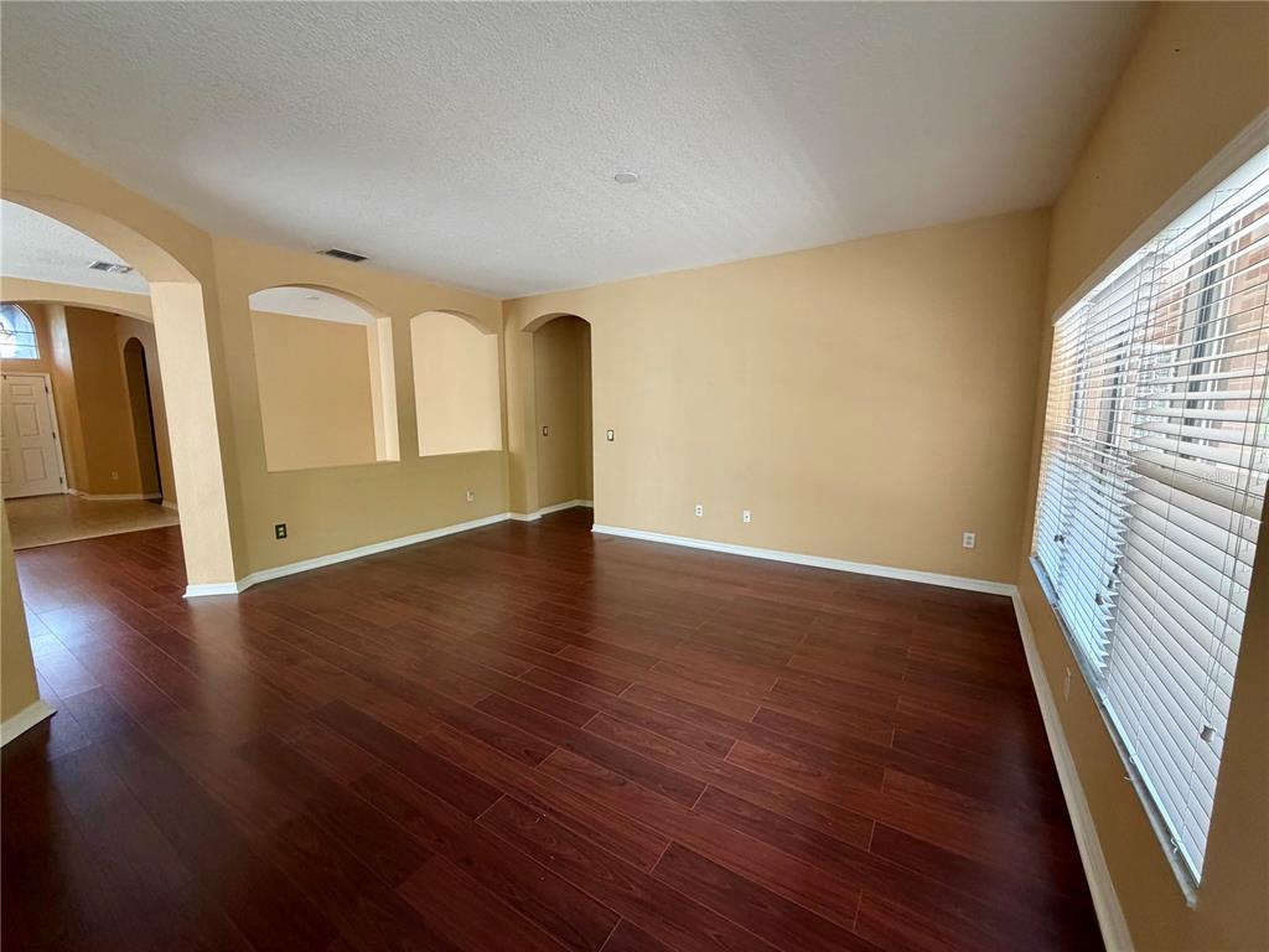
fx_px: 513
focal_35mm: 14
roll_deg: +0.1
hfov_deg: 102.1
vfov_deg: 85.7
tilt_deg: -8.5
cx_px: 634
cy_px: 476
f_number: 2.2
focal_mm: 2.22
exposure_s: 1/120
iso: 250
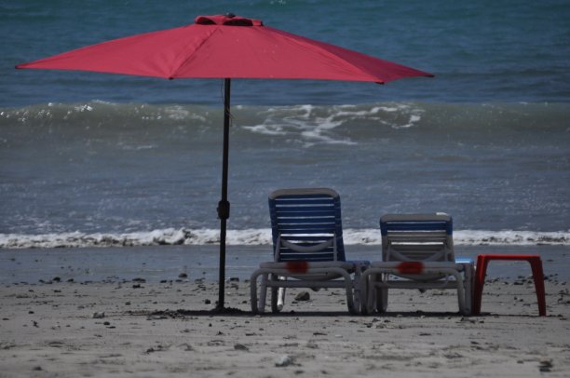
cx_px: 285
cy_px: 189
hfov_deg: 4.6
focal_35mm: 450
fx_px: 7114
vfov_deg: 3.0
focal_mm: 300
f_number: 8
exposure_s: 1/4000
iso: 640
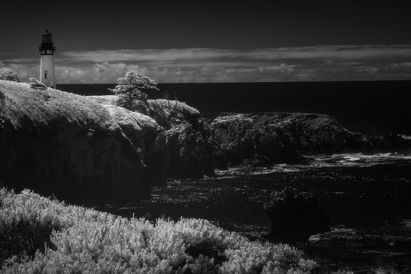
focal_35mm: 147
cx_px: 165
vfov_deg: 9.4
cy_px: 152
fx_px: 1673
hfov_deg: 14.0
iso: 100
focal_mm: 81
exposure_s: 1/40
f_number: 7.1
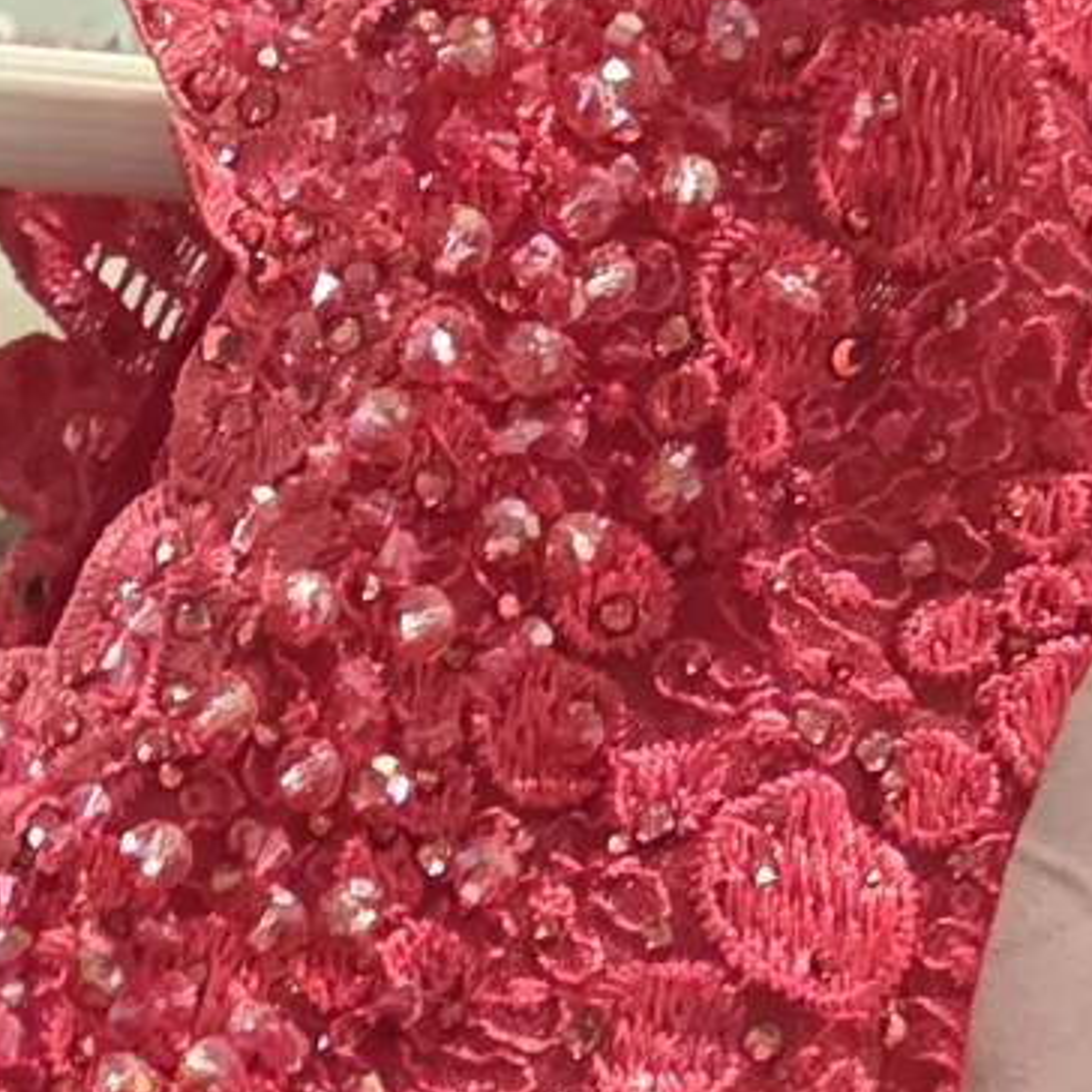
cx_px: -1041
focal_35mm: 143
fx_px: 5104
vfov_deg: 10.0
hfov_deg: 11.2
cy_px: 2976
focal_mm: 6.3
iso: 400
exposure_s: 1/100
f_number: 1.7
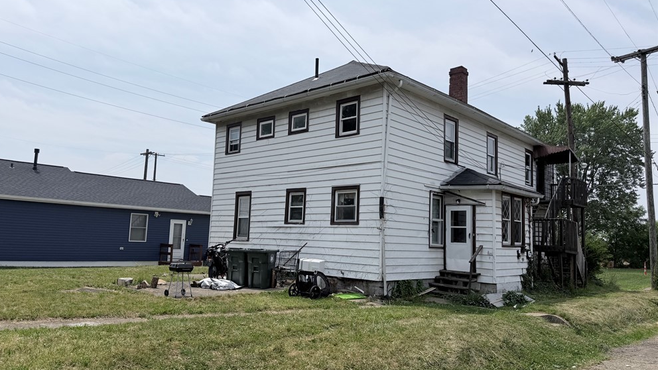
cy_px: 182
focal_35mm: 27
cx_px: 319
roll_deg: -0.6
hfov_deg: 69.8
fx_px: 471
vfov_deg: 42.9
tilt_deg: +4.0
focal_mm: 6.76
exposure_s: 1/10309
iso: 80
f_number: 1.78
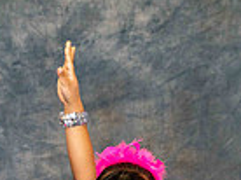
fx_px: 2863
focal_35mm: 412
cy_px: 373
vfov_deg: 3.6
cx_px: -40
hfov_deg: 4.8
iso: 800
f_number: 2.5
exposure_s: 1/160
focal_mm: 85
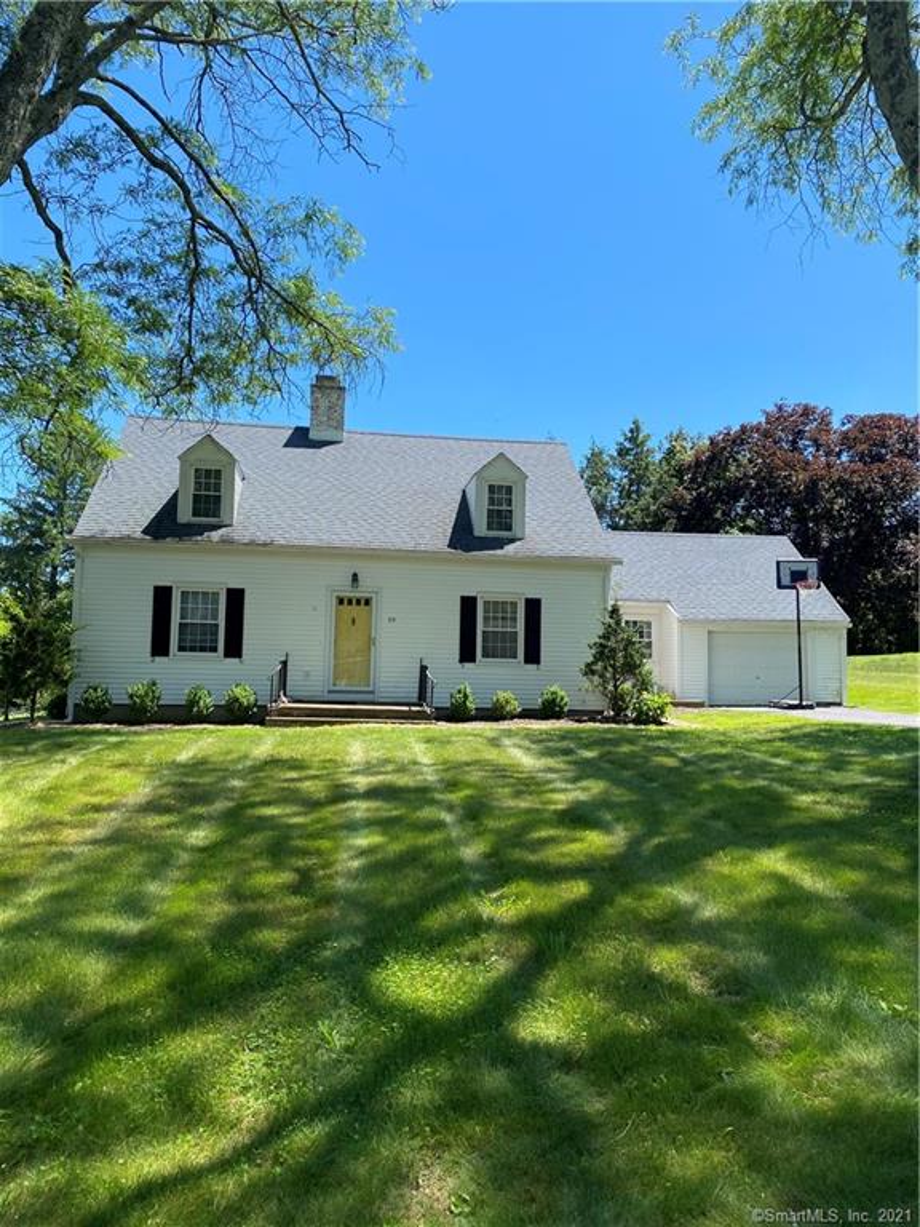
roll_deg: -0.5
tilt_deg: +6.4
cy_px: 614
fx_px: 921
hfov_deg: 53.1
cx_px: 460
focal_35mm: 26
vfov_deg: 67.3
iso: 32
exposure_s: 1/1395
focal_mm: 4.25
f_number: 1.8
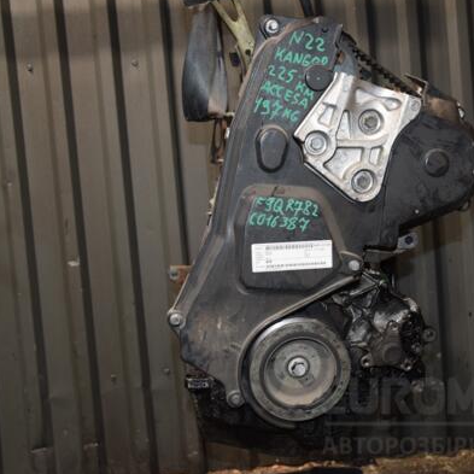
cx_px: 299
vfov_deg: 34.9
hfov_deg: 34.7
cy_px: 235
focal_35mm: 49
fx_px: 754
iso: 800
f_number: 5
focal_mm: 25
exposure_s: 1/60
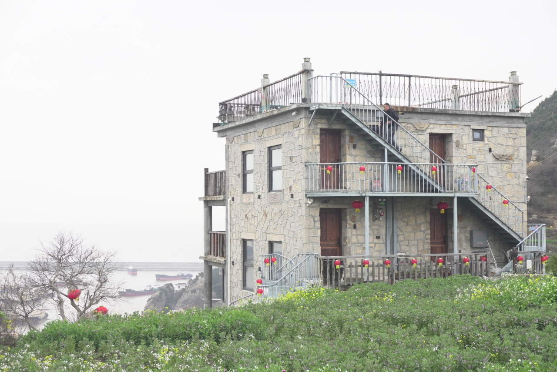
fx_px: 859
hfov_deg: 35.9
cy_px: 186
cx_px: 278
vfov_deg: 24.4
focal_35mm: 56
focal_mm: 37
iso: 640
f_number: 8
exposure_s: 1/125
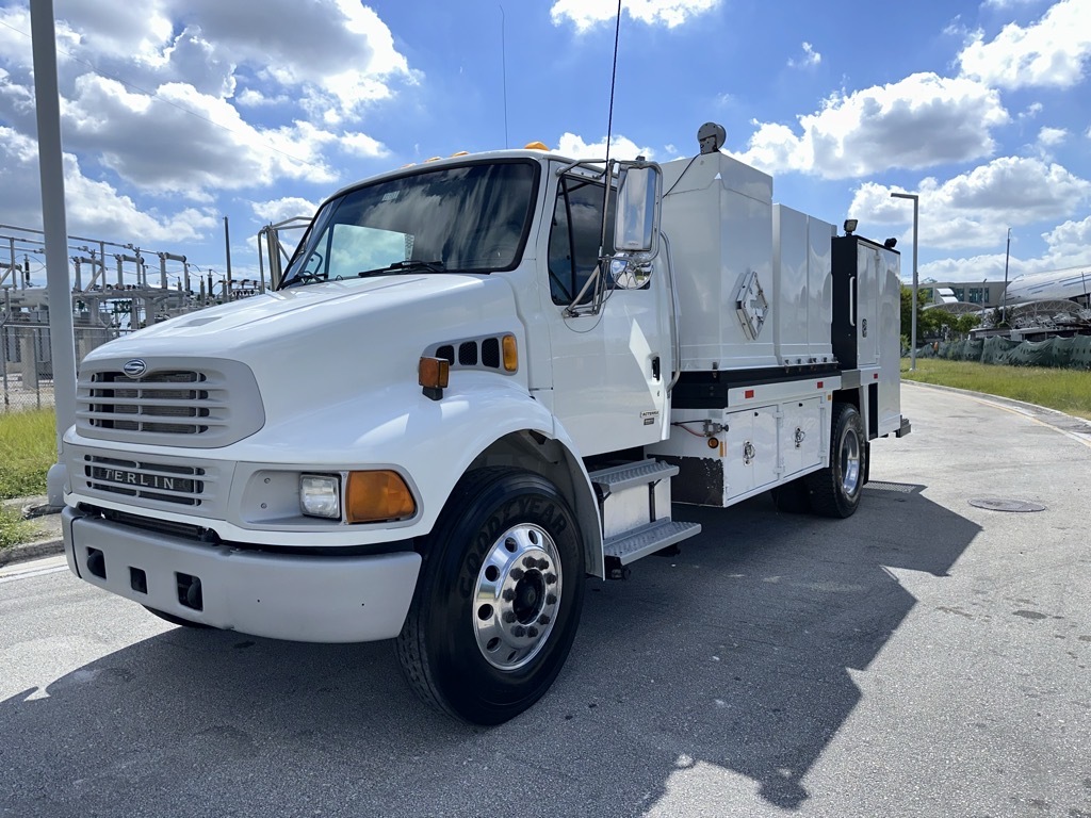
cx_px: 546
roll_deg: +0.7
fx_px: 756
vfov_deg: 56.8
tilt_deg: -4.9
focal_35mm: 24
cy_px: 409
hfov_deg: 71.6
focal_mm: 6.86
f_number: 1.78
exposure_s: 1/8929
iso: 80
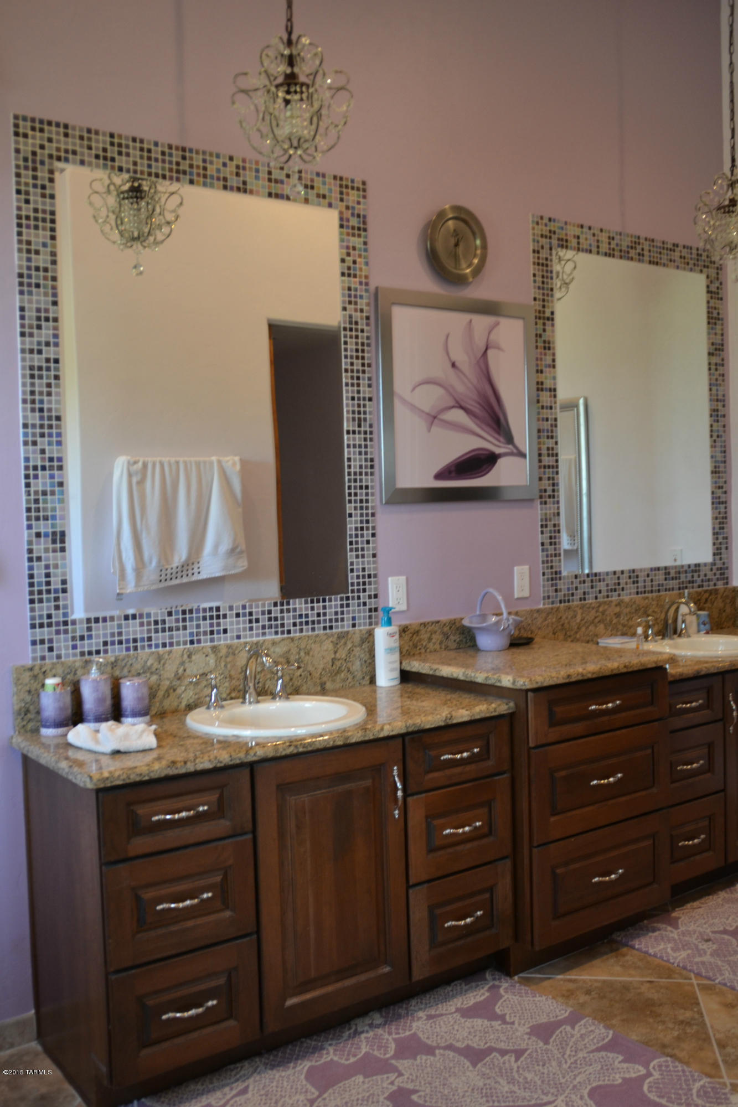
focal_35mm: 33
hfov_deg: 40.0
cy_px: 554
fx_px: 1015
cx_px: 369
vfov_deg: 57.2
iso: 400
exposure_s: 1/10
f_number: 3.5
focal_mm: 22
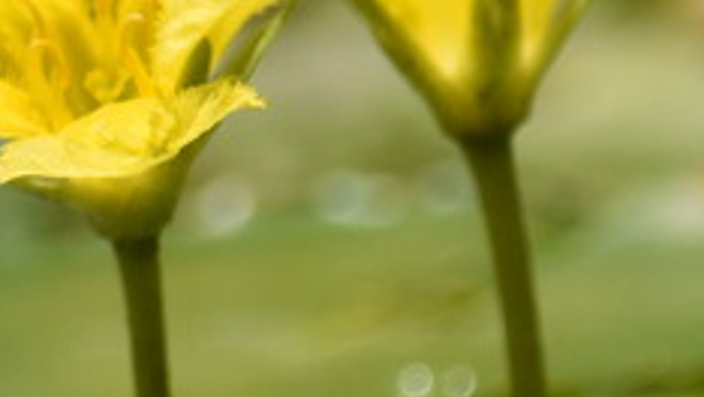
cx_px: 214
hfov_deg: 1.0
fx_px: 38556
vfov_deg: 0.6
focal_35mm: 2064
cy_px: 137
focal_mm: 300
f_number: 5.6
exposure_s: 1/1600
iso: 200
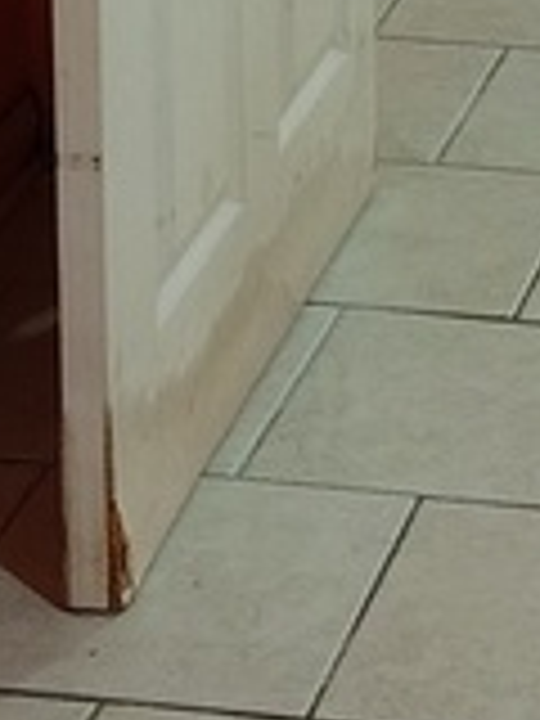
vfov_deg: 11.1
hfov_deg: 9.0
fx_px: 3370
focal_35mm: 162
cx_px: 731
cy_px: -684
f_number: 1.8
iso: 1791
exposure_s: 1/30
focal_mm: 5.56
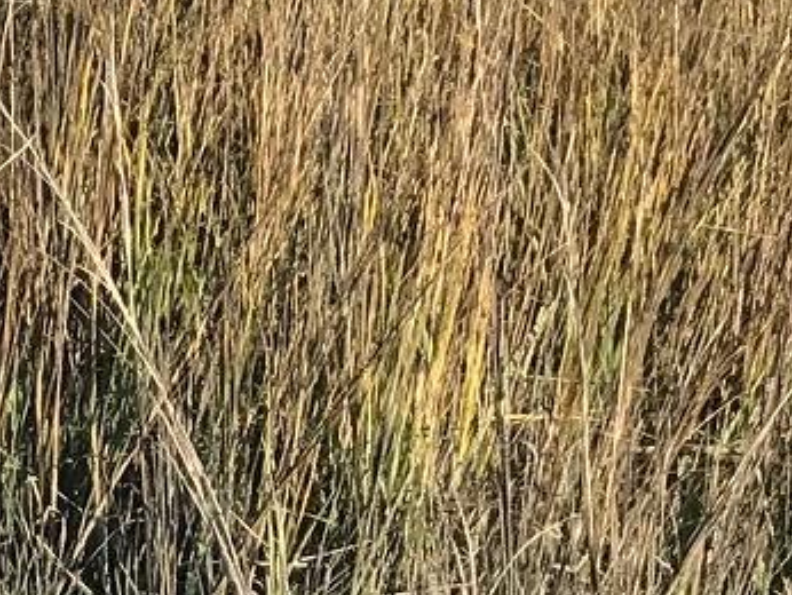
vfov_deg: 9.1
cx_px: -1275
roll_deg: -1.5
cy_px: 94
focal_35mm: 163
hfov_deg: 10.1
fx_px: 3732
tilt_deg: -12.1
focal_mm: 3.99
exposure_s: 1/1996
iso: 20
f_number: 1.8
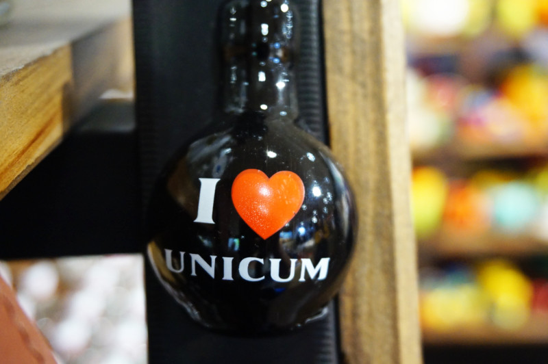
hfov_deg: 45.0
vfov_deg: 30.8
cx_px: 274
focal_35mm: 44
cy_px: 182
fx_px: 662
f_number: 4.5
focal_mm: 29
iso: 2500
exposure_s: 1/60
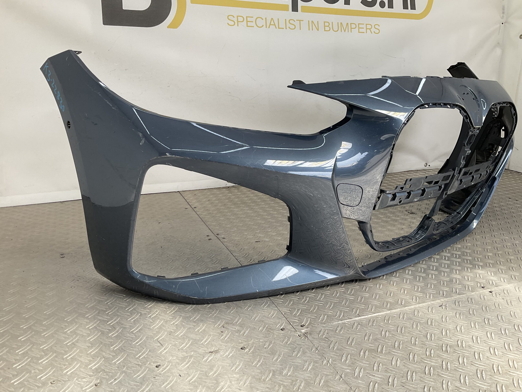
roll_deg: -3.1
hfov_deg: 61.7
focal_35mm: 29
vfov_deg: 48.2
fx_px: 437
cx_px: 261
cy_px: 196
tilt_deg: -16.0
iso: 16
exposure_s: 1/262
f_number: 1.8
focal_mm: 3
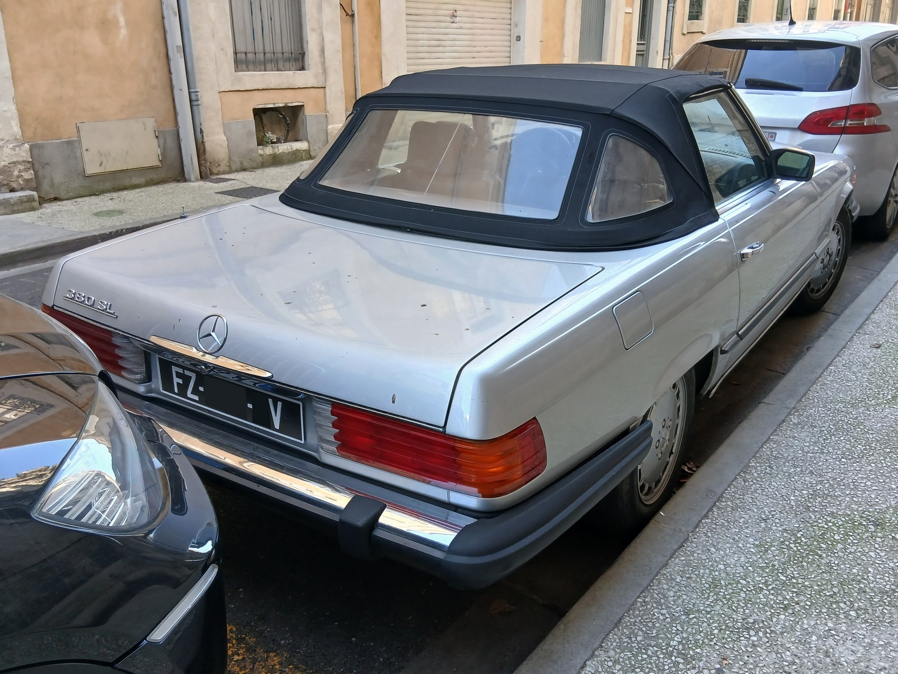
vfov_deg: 53.1
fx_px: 674
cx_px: 449
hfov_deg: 67.3
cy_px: 337
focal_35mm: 26
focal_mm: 3.98
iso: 40
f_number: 1.8
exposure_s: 1/50
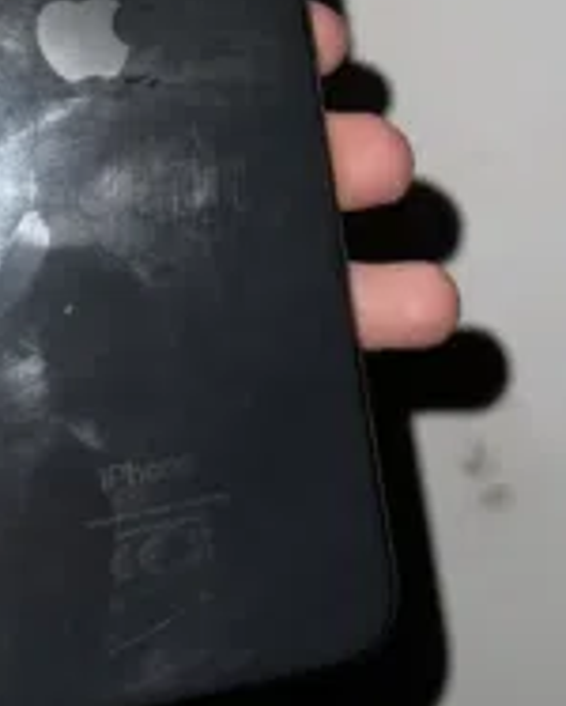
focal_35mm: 50
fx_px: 1045
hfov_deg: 30.2
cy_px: 151
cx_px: 238
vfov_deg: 36.2
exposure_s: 1/4
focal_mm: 6.86
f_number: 1.78
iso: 50
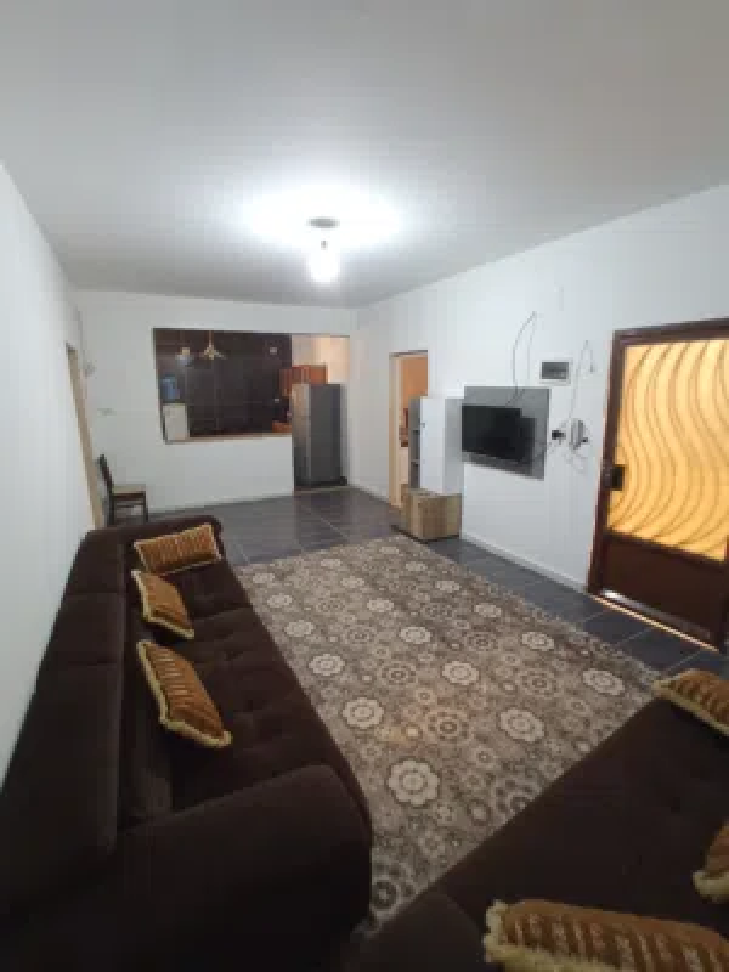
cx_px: 364
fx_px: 421
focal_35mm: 15
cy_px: 486
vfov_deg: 98.2
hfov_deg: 81.7
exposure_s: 1/25
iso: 403
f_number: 2.2
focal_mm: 1.65
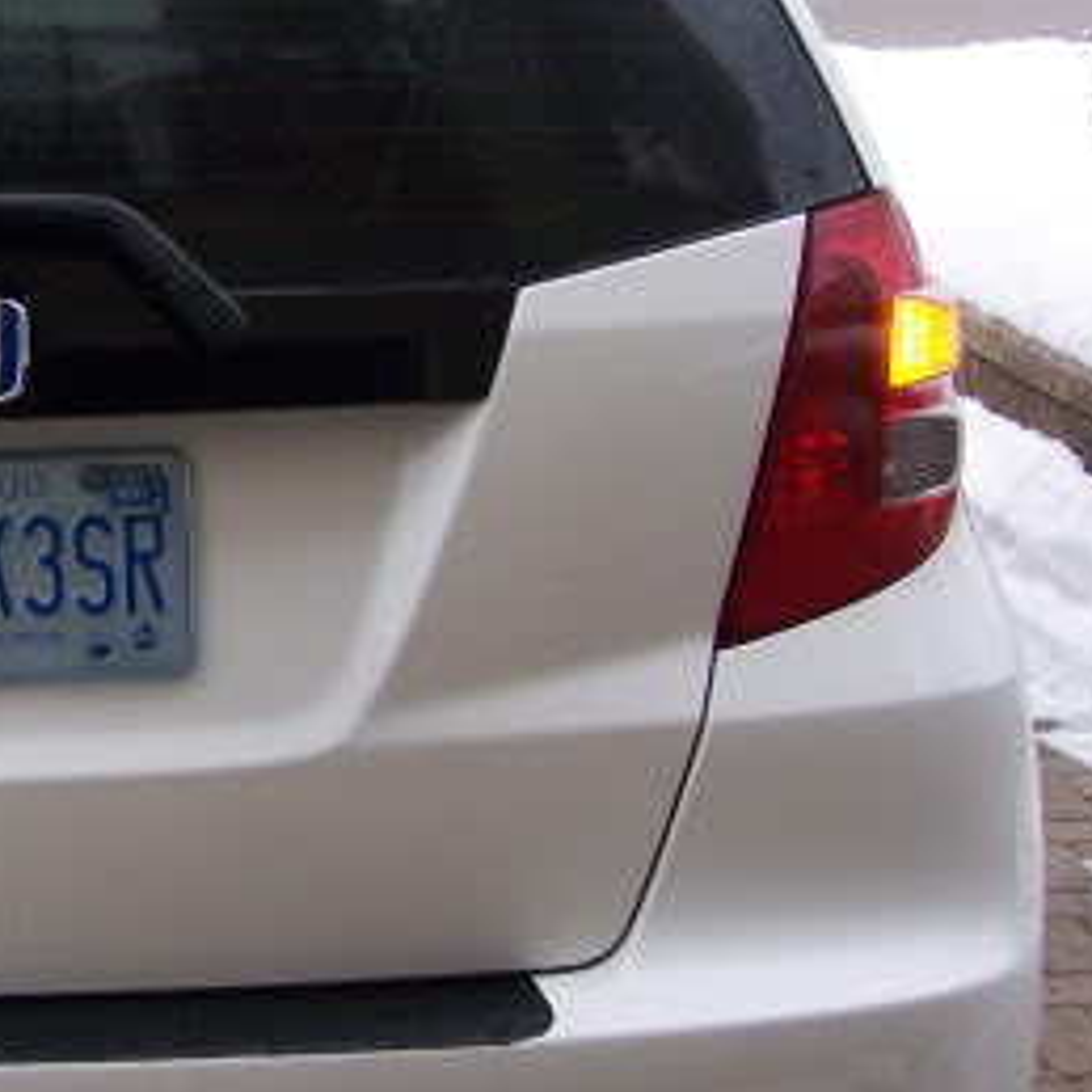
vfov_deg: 16.6
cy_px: 464
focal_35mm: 105
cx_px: -97
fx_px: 3747
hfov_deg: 16.1
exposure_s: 1/125
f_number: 3
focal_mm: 8
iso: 80
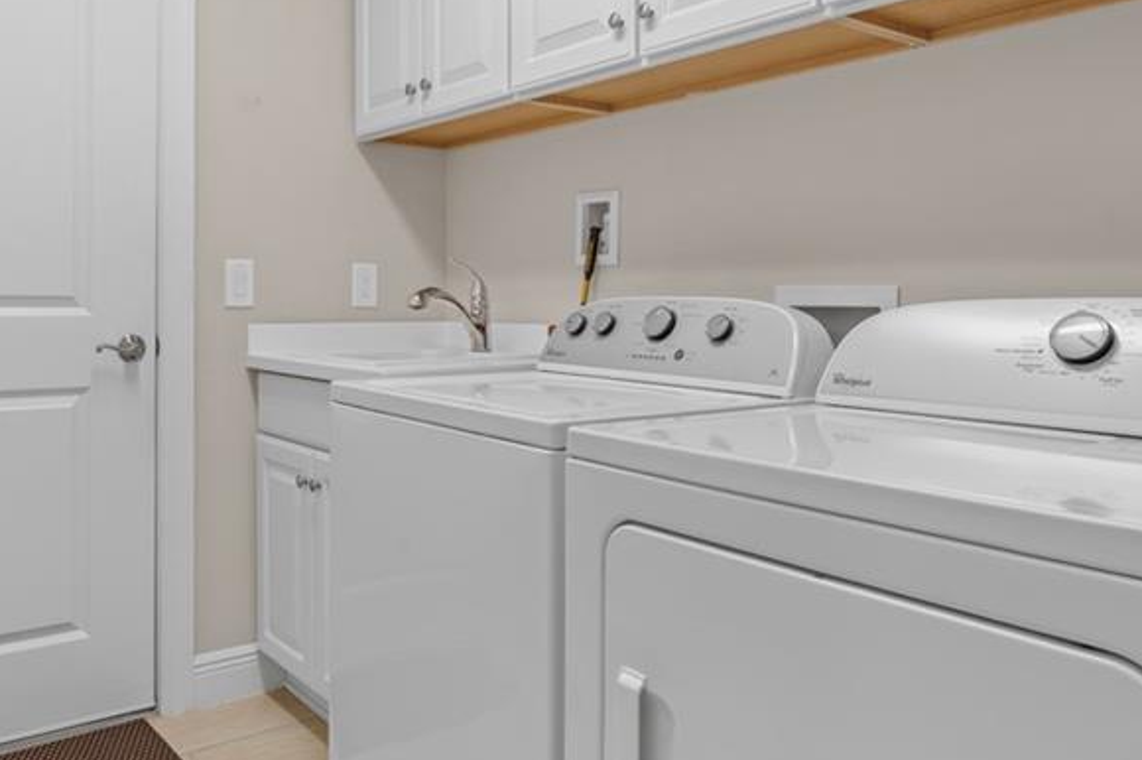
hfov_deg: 61.2
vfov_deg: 43.2
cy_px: 280
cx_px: 437
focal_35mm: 30
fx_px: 951
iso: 100
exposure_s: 1/1.25
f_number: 9
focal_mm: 17
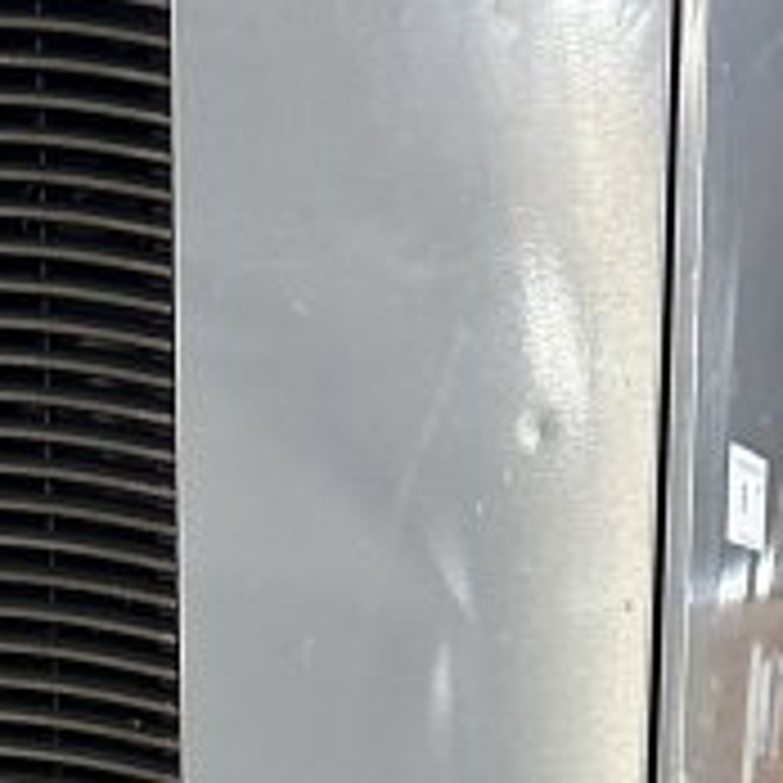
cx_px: 392
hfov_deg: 17.6
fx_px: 2534
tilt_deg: -10.9
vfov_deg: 15.0
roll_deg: -1.6
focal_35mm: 99
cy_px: 1460
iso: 400
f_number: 1.78
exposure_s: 1/60
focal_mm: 6.86
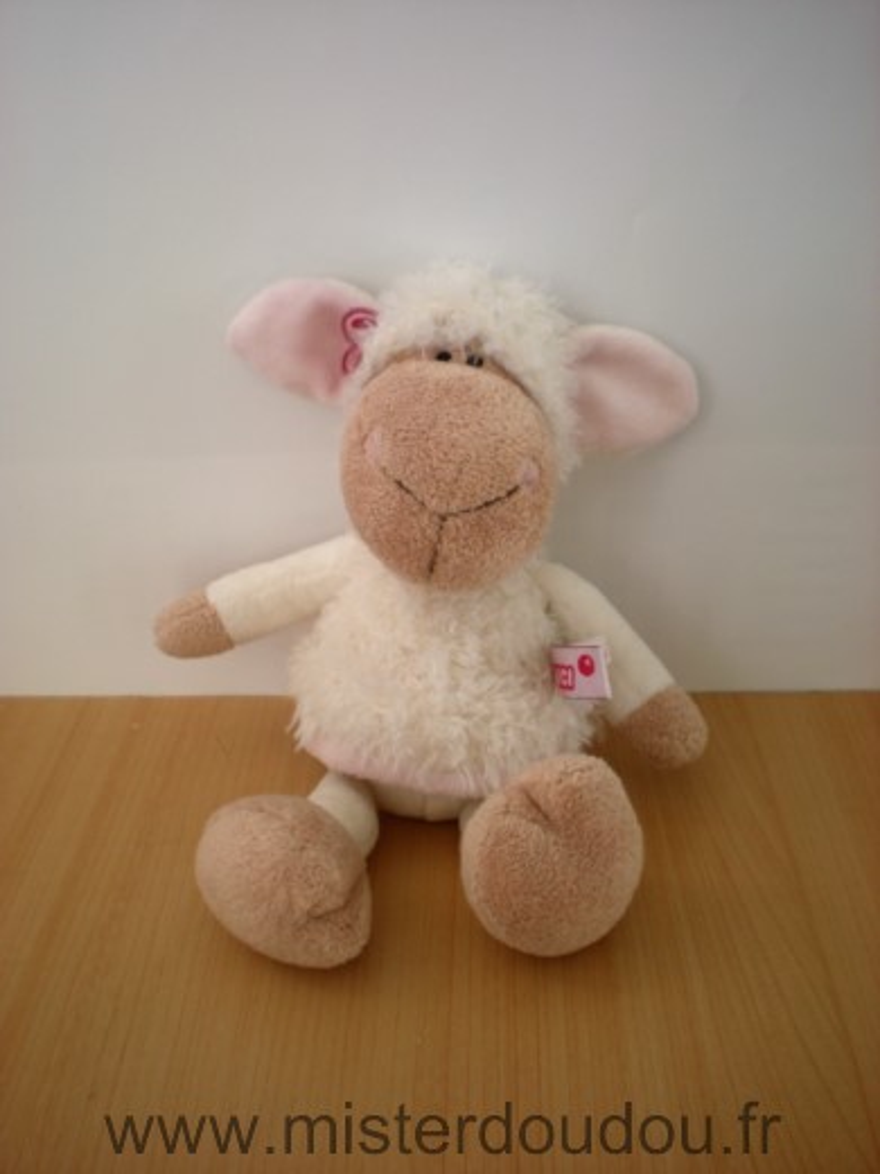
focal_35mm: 38
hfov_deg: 37.7
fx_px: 1288
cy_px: 587
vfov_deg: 49.0
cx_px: 440
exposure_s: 1/58.1
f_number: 3.1
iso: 64
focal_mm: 6.3
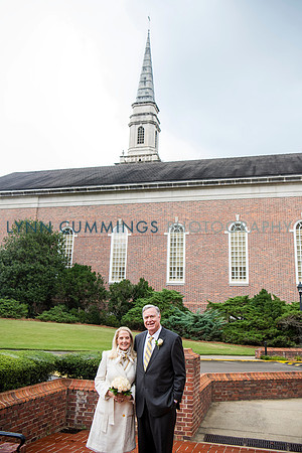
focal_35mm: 32
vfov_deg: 58.7
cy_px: 226
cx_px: 151
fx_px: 403
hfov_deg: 41.1
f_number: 3.5
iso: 250
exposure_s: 1/200
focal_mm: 32
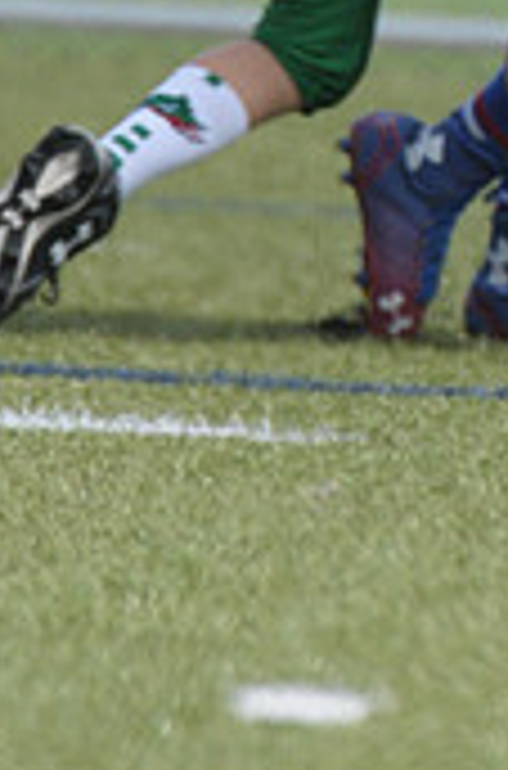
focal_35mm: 2036
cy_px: -342
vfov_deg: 1.0
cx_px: 632
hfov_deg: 0.7
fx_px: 43356
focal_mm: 400
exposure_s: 1/2500
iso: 500
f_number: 4
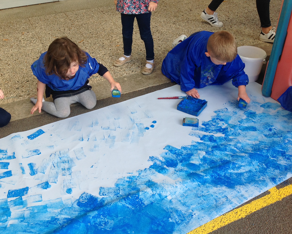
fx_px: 320
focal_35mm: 37
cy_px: 118
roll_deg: +1.7
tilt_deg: -35.0
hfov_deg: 49.0
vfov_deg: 40.1
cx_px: 134
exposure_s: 1/213
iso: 50
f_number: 2.4
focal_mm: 4.28
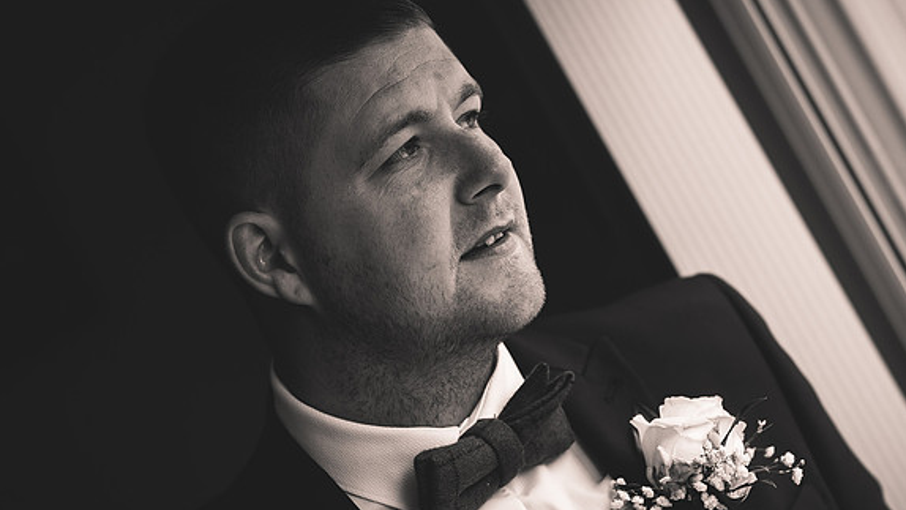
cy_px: 231
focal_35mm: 140
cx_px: 475
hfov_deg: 15.3
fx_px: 3364
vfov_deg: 8.7
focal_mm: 85
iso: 100
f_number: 2.5
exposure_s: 1/320
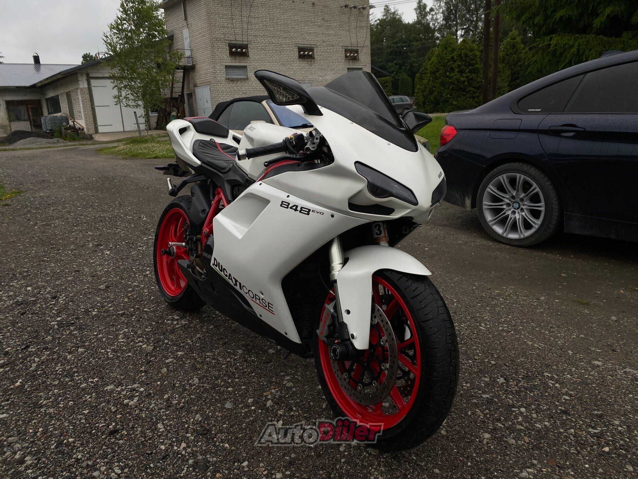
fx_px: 479
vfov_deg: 53.1
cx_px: 319
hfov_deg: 67.3
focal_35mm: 26
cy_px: 240
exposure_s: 1/1429
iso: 32
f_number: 1.8
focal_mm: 4.25
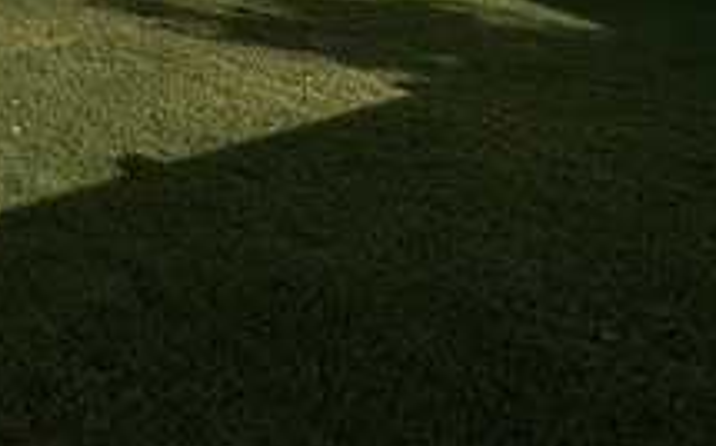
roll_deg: +0.5
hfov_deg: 43.5
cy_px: -133
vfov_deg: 24.4
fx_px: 897
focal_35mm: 46
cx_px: 368
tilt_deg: -1.9
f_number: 2.2
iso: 50
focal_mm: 2.22
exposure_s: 1/4630
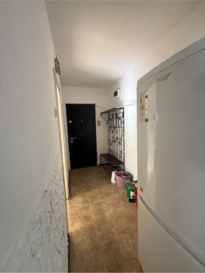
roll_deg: +2.3
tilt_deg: -6.4
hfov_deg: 85.7
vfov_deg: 102.1
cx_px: 102
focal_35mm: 14
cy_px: 136
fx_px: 111
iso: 160
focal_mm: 2.22
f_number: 2.2
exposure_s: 1/99
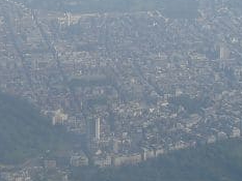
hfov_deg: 14.2
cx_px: -52
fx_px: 937
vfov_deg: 11.1
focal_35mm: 134
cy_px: 80
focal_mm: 8
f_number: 2.8
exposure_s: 1/227
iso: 100
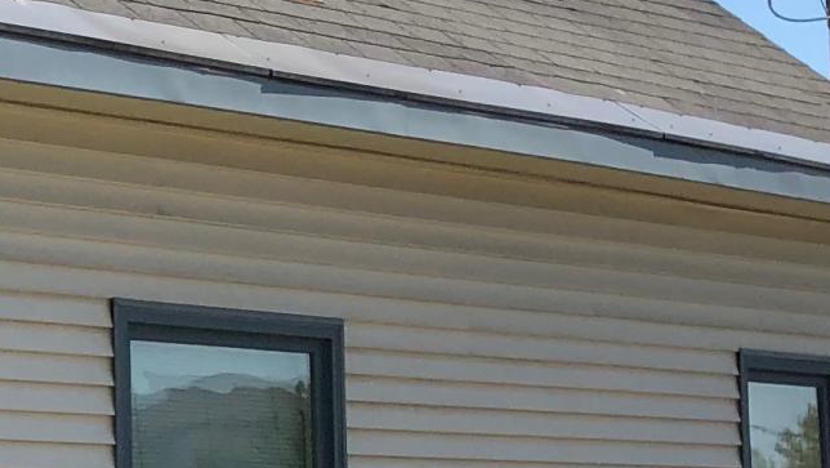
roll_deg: +0.5
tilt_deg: +2.8
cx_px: -653
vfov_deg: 8.5
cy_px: 456
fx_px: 3127
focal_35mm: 142
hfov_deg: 13.6
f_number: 1.8
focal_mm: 4
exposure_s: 1/1675
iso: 20
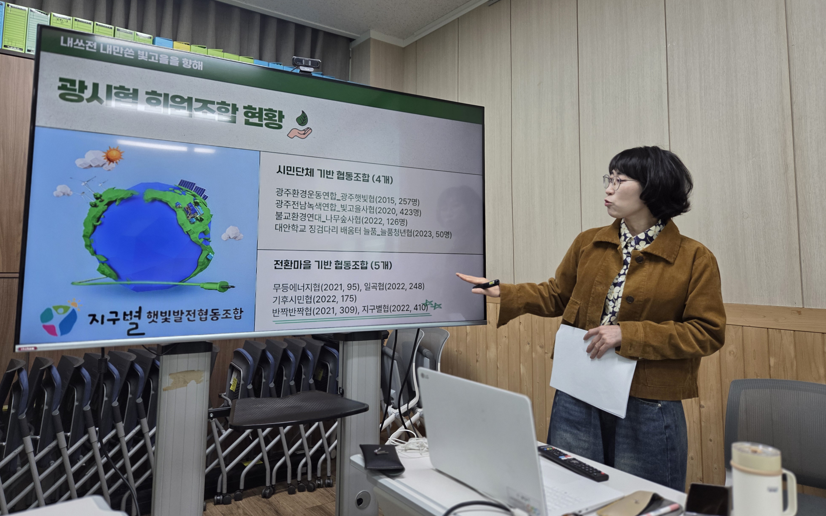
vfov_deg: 49.0
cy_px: 213
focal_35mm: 25
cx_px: 405
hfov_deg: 72.5
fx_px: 563
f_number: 1.8
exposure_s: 1/120
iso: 250
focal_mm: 5.4
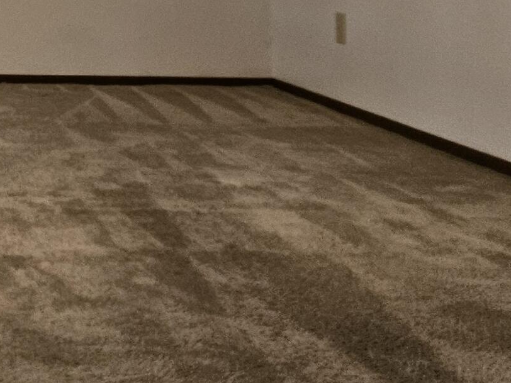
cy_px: -110
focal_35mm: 85
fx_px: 1255
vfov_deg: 16.4
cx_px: -251
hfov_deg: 20.0
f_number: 1.8
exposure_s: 1/120
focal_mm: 5.4
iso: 250
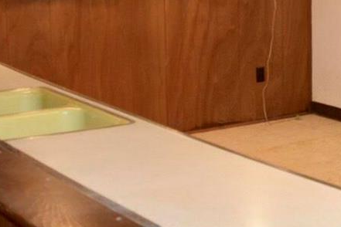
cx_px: 361
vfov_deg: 13.8
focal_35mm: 98
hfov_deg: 20.0
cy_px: 28
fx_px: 928
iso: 800
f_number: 4
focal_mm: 18
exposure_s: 1/60
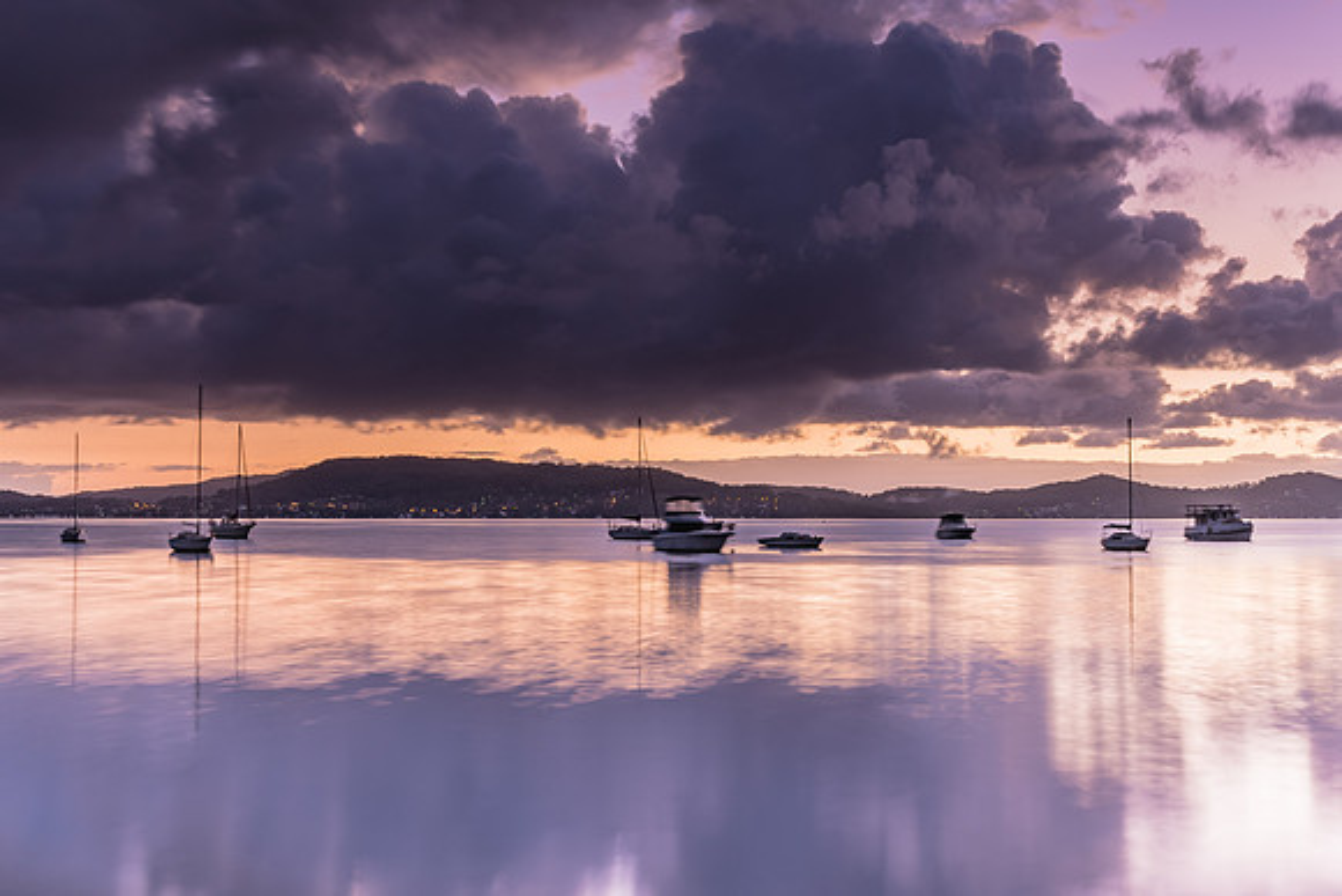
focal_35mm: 47
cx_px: 671
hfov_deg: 41.5
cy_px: 448
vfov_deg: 28.4
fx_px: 1769
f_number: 8
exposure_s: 6
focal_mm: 31
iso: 100
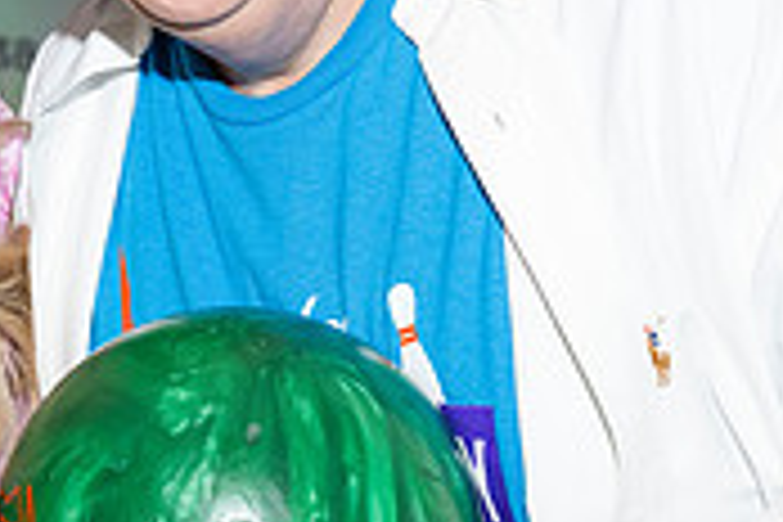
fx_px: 2610
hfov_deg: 17.0
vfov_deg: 11.4
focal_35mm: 120
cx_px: 184
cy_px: 133
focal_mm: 36
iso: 1600
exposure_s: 1/100
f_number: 5.6
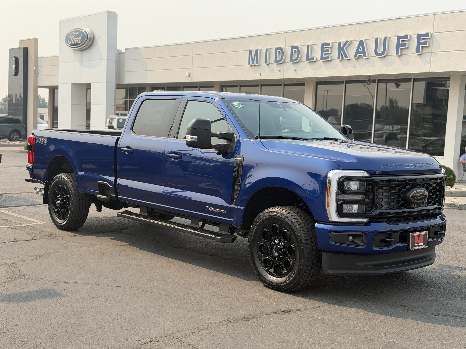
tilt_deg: -5.5
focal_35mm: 48
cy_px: 174
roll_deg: -3.2
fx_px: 646
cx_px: 233
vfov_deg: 30.3
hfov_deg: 39.7
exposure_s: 1/2865
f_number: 1.78
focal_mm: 6.76
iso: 100
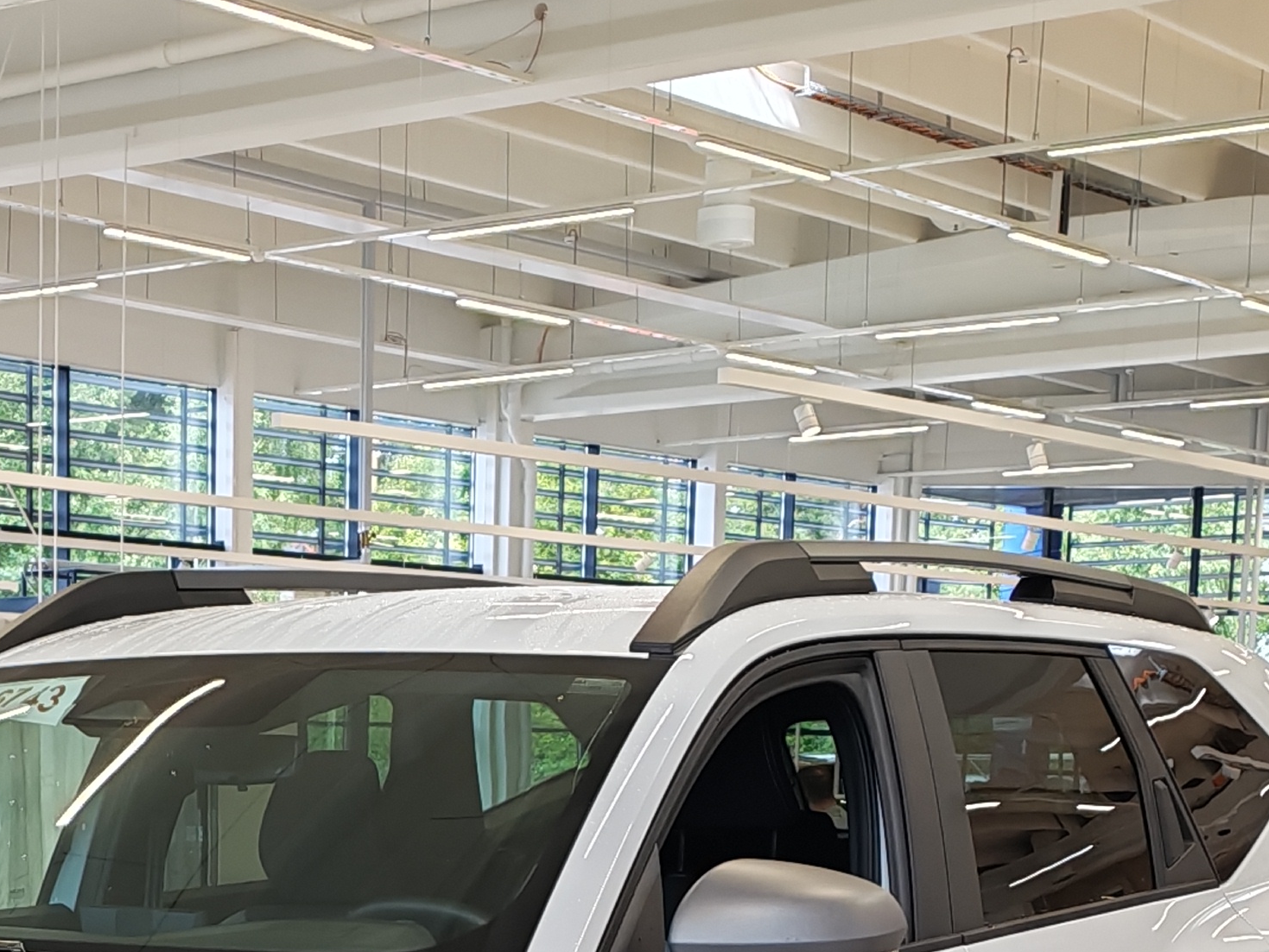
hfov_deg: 20.8
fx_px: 3373
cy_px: 1317
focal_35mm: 92
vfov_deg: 15.2
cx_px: 75
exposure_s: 1/100
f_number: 1.9
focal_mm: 6.12
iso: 186
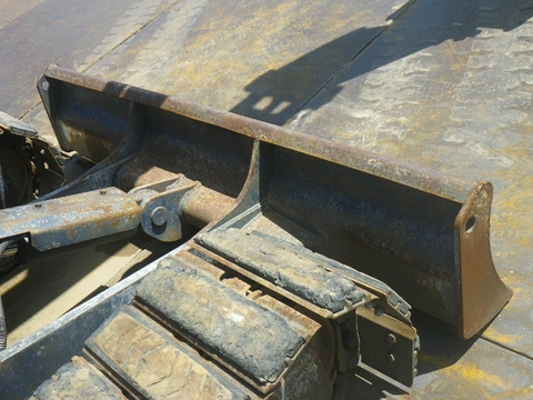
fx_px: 647
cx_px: 266
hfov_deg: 44.8
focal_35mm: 42
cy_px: 200
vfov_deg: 34.3
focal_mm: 7.5
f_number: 5
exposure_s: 1/160
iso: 80
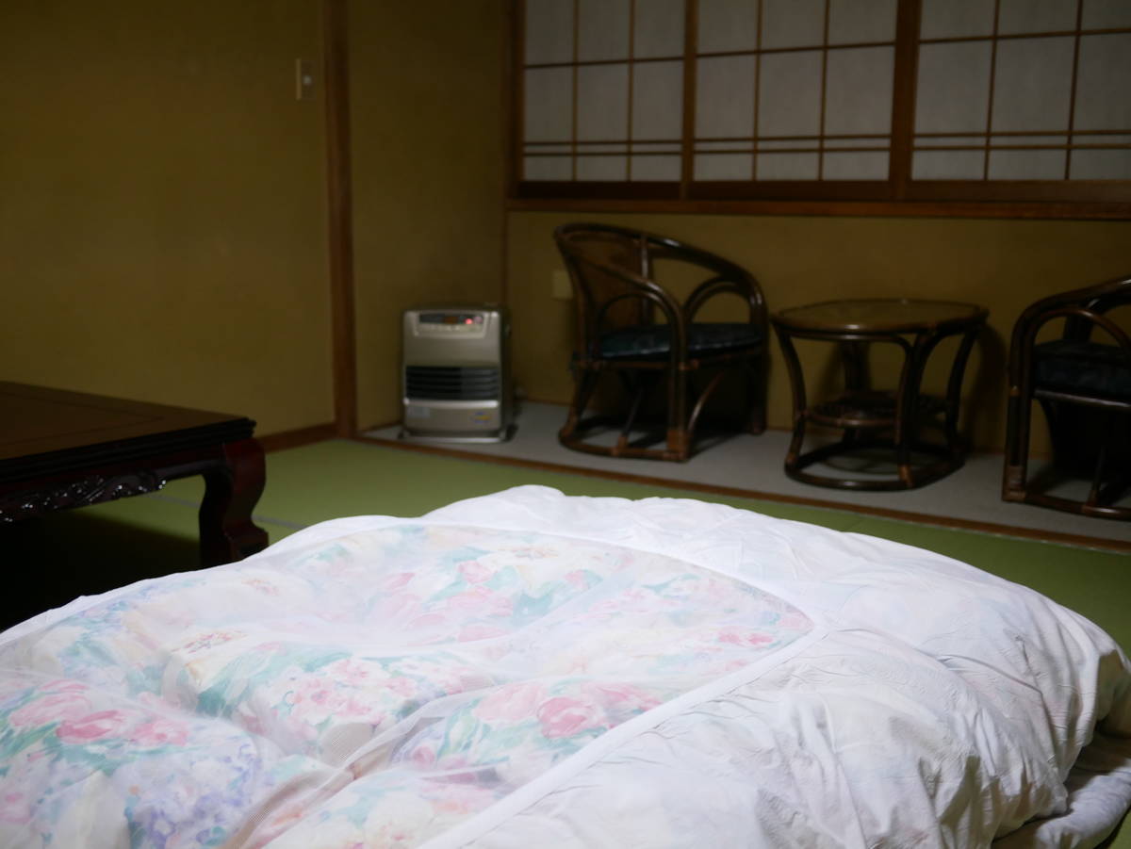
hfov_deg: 46.8
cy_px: 424
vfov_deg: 36.0
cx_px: 566
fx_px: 1307
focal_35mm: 40
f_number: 1.8
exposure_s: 1/60
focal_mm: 20
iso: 500
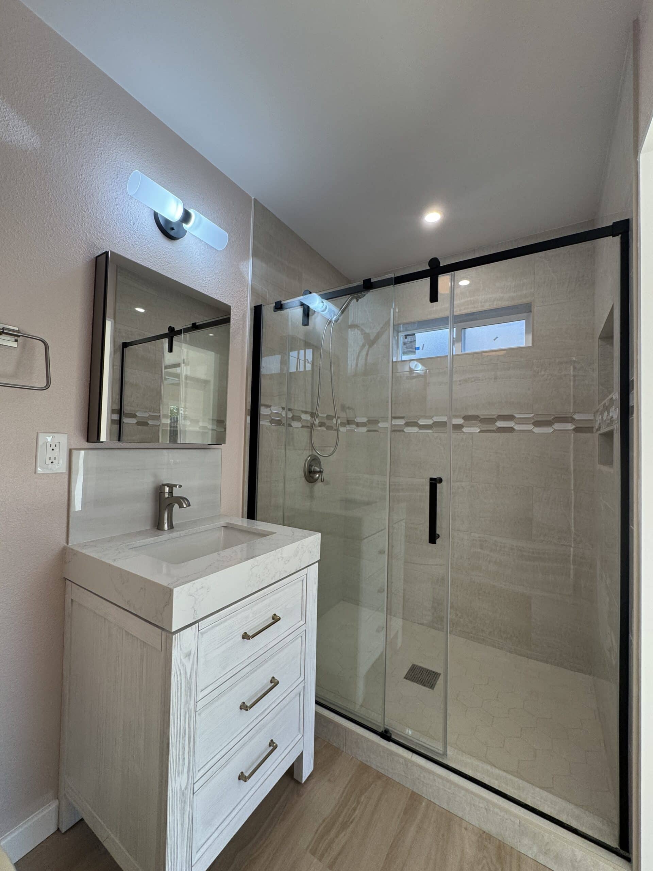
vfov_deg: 102.1
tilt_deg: +1.3
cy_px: 436
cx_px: 326
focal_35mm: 14
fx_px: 352
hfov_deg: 85.7
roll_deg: -1.6
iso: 125
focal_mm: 2.22
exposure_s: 1/120
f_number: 2.2
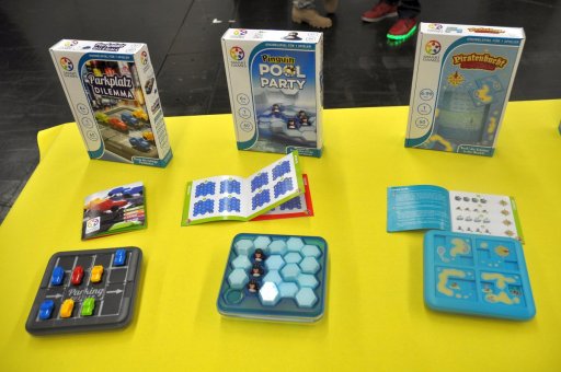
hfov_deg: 57.3
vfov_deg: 39.9
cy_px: 186
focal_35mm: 33
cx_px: 280
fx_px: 514
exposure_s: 1/60
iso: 450
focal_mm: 22
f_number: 4
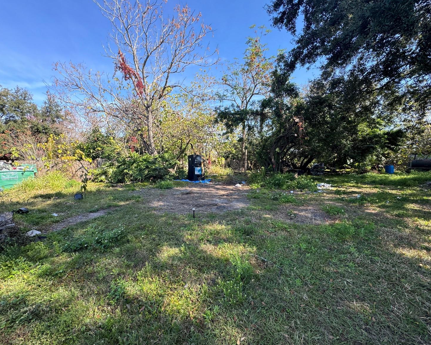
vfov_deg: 84.0
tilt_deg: -4.7
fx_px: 191
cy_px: 172
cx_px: 221
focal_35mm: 15
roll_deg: +0.0
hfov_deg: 96.8
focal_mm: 2.22
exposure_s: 1/288
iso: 40
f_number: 2.2
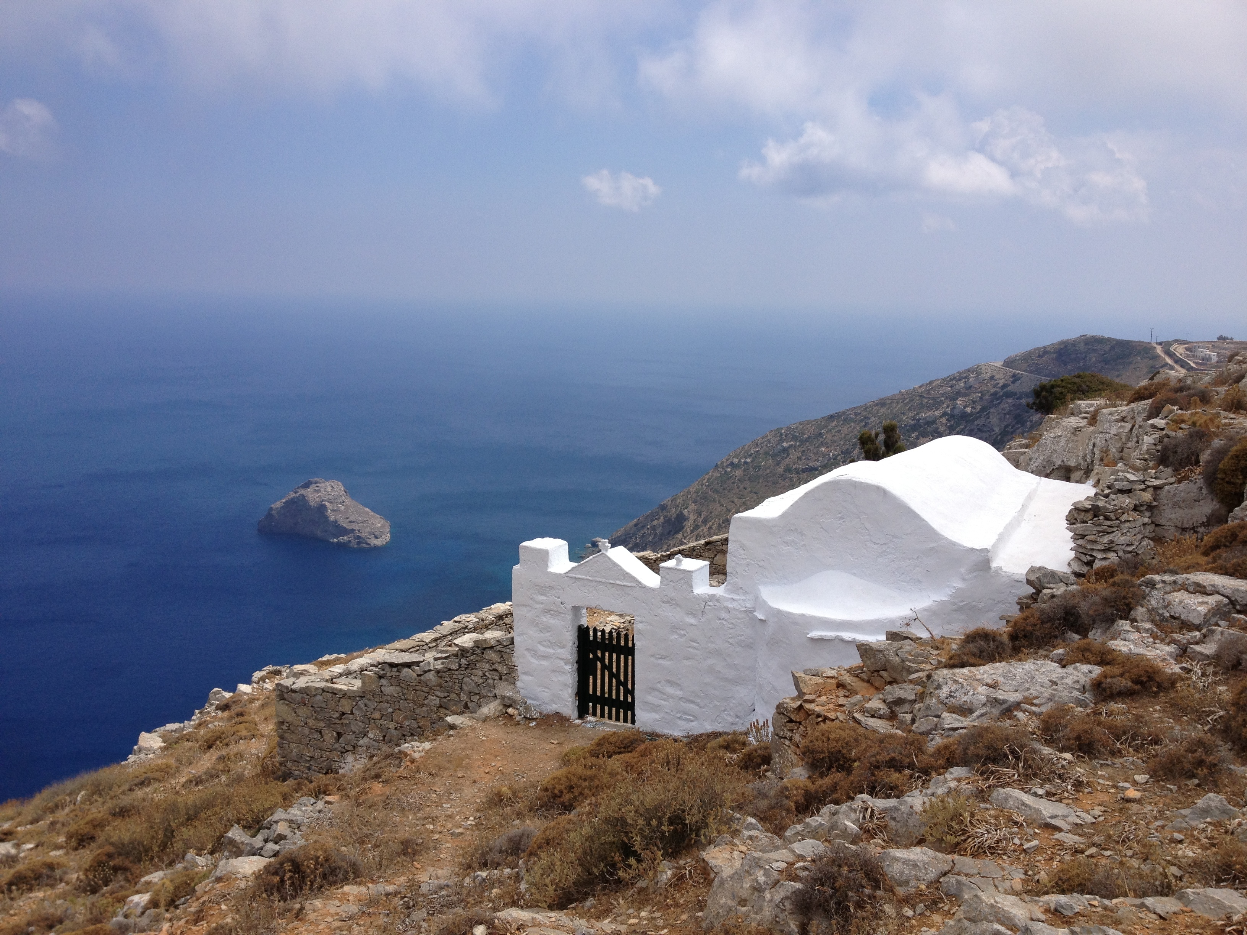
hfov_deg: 52.6
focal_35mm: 35
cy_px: 468
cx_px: 624
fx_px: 1261
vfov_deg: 40.7
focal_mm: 4.28
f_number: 2.4
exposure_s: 1/2404
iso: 50
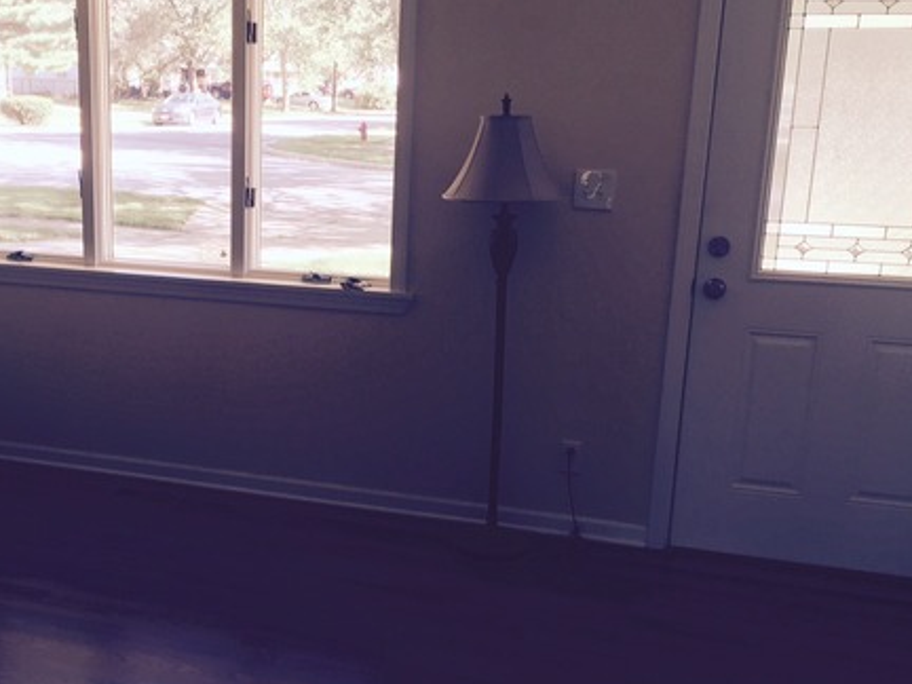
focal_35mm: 43
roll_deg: -1.3
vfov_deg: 33.6
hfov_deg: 43.4
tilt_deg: -12.6
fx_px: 1133
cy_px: 369
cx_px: 321
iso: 40
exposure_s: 1/60
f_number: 2.2
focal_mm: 4.15
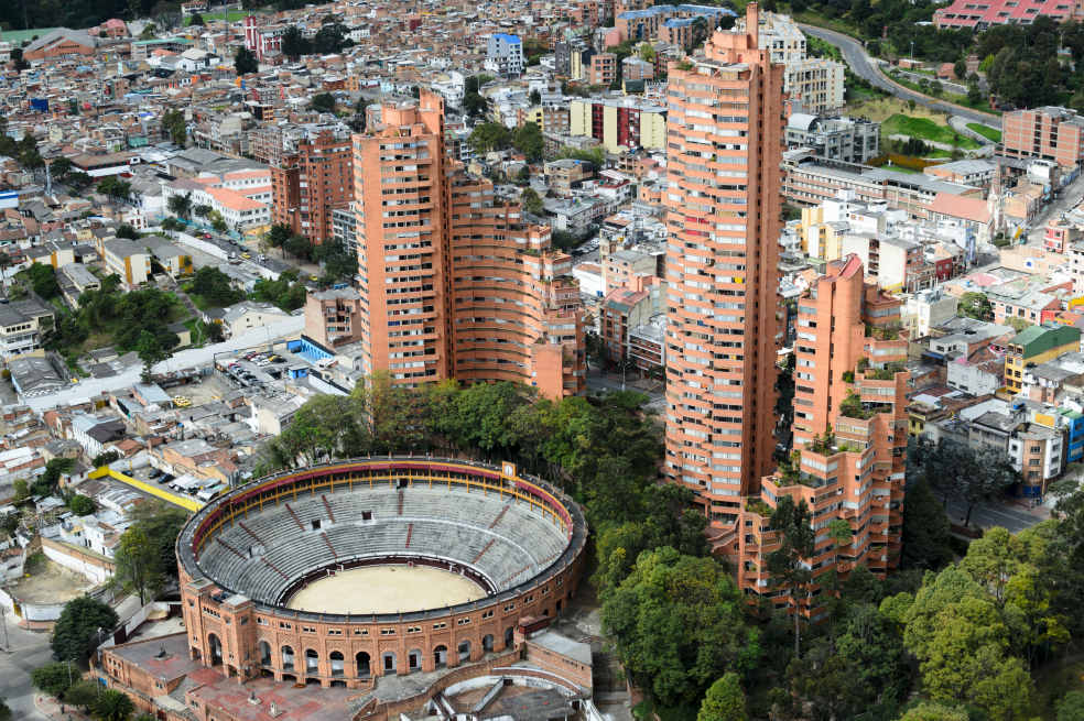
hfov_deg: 37.9
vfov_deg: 25.7
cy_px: 360
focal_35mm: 52
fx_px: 1580
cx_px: 542
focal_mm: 35
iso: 100
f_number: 6.3
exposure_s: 1/400
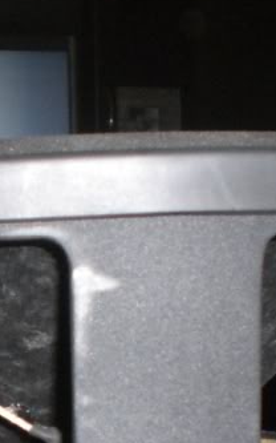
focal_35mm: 124
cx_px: -65
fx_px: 1493
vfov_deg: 16.5
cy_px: 427
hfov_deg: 10.4
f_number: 3.1
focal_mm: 6.3
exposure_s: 1/60
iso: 200
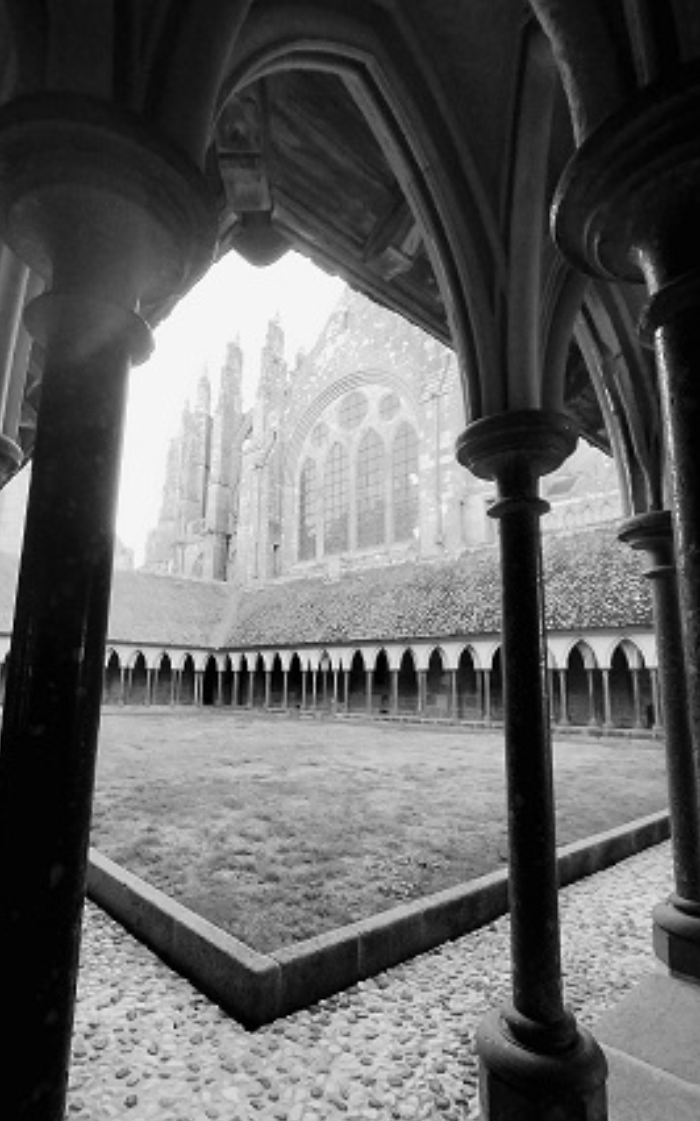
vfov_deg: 88.0
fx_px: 580
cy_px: 583
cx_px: 312
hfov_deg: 62.0
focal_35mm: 19
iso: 100
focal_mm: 1.42
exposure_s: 1/107
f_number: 2.2
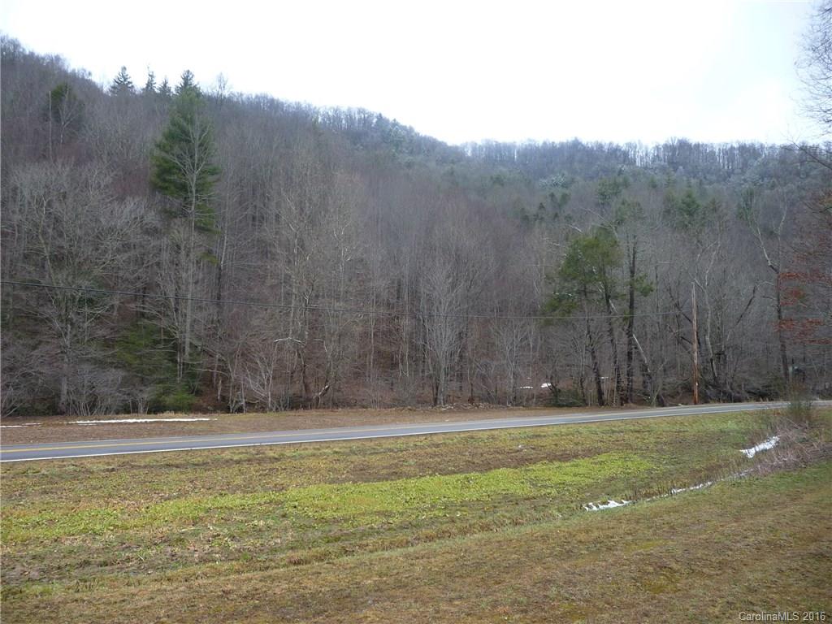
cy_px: 312
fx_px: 673
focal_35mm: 28
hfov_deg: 63.4
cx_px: 416
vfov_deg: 49.7
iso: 100
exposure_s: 1/160
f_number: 3.3
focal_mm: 4.7
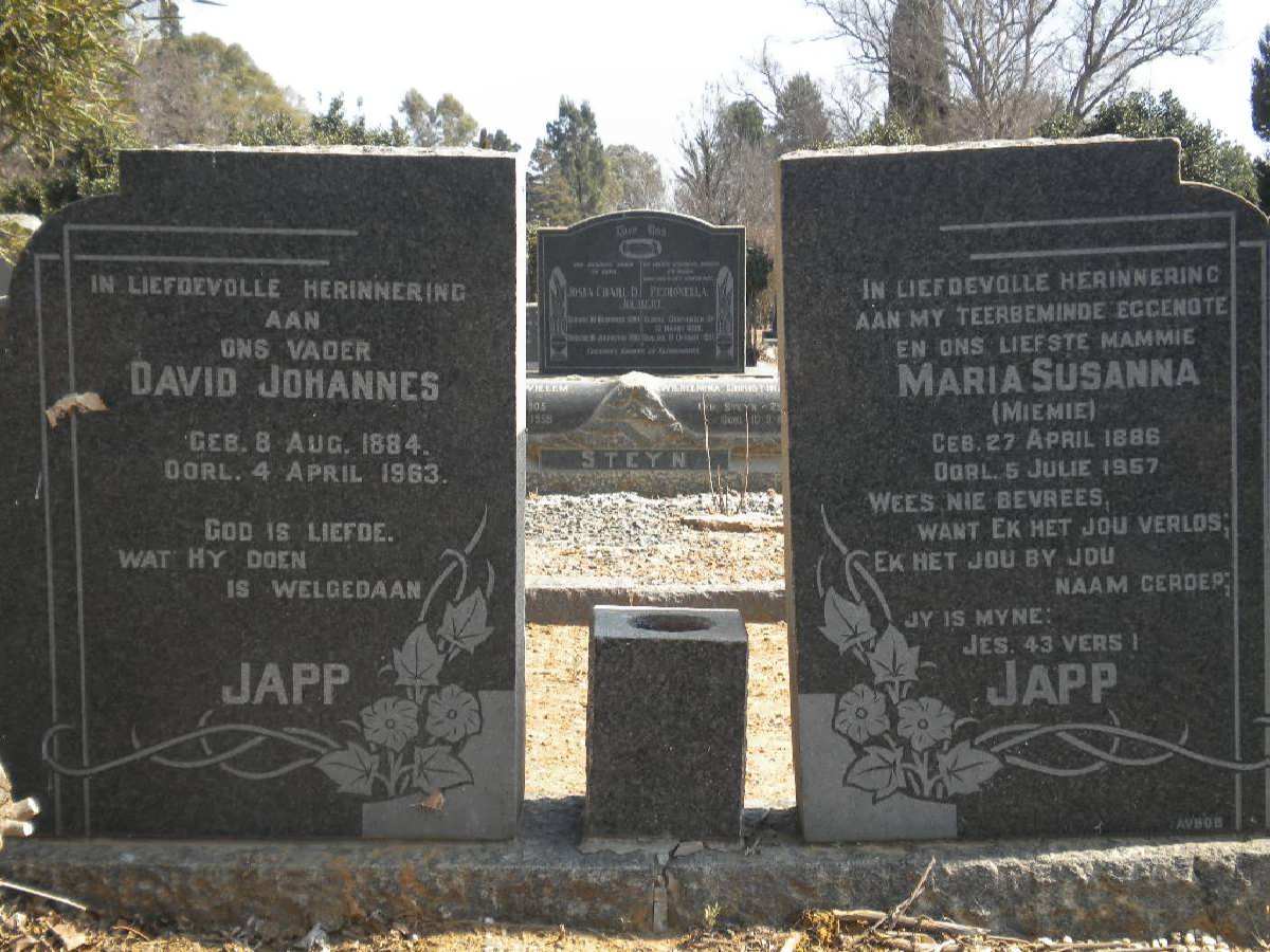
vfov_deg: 28.0
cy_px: 476
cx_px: 635
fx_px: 1908
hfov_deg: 36.8
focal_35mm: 52
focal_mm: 9.3
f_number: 5.6
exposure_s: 1/158
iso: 80
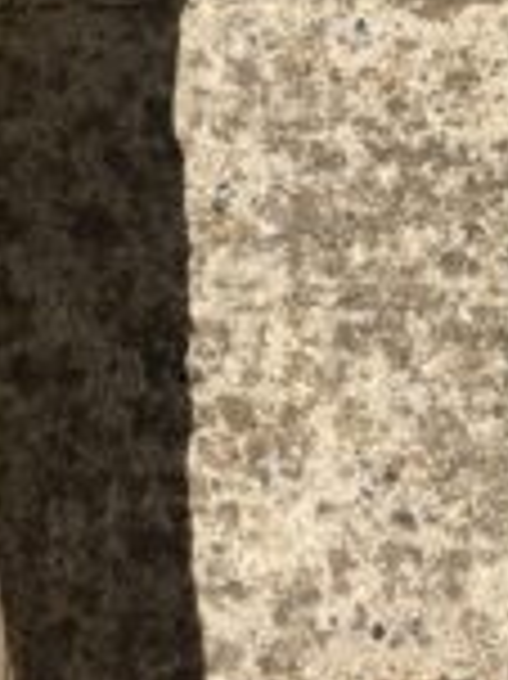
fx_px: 1509
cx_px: -49
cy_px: 54
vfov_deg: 24.5
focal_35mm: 77
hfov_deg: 18.4
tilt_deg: -79.1
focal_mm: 4.15
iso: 25
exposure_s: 1/3344
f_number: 2.2
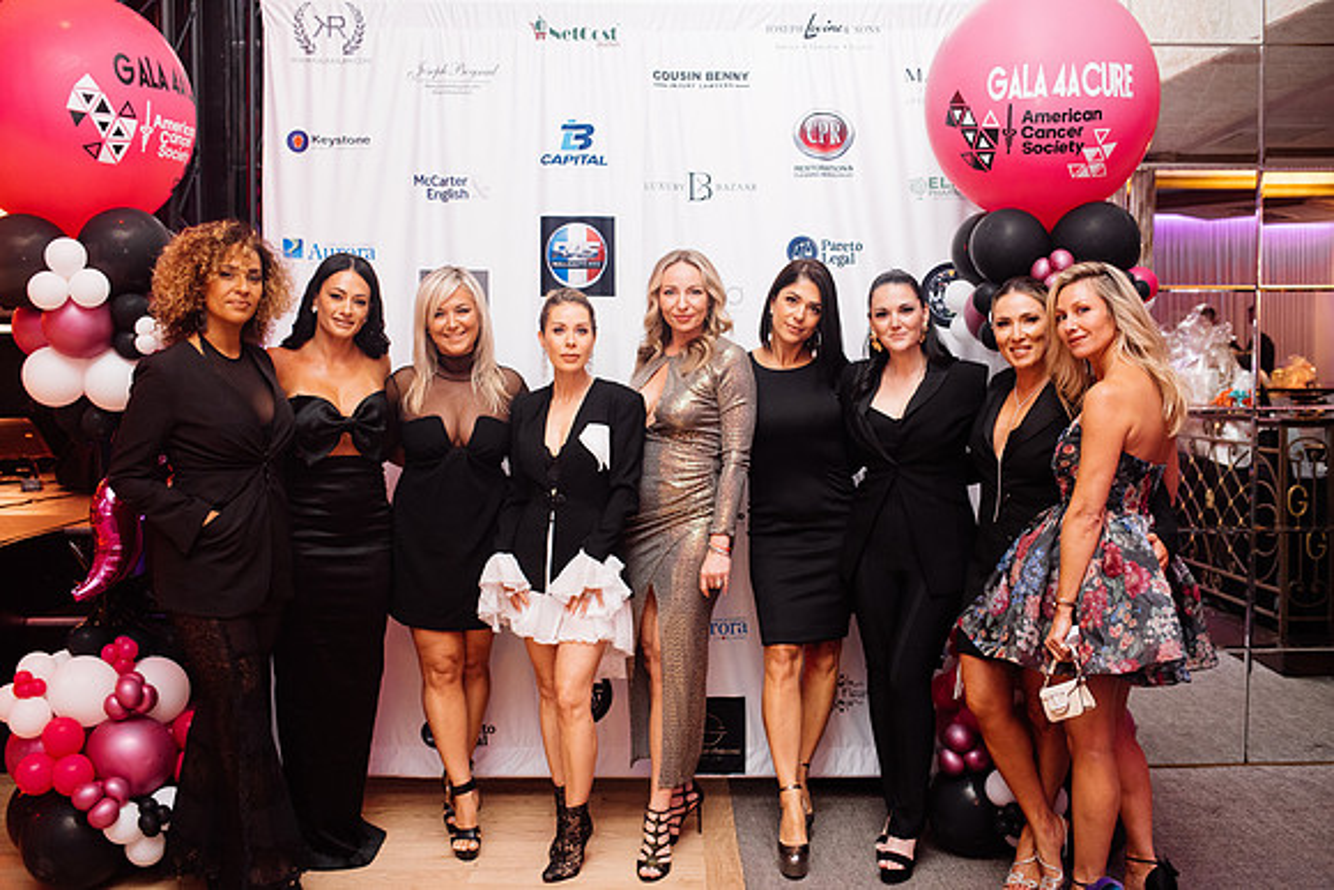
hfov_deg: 54.4
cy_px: 445
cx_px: 667
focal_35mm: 35
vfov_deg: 37.9
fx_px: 1297
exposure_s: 1/200
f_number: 2.8
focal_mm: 35
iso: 2500
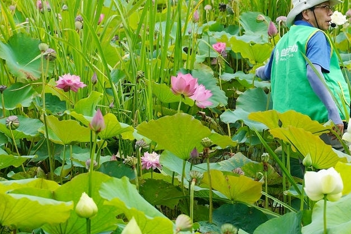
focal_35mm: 143
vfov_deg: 9.6
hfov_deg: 14.3
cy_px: 53
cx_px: 282
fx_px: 1395
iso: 100
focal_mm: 75
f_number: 5.6
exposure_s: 1/125
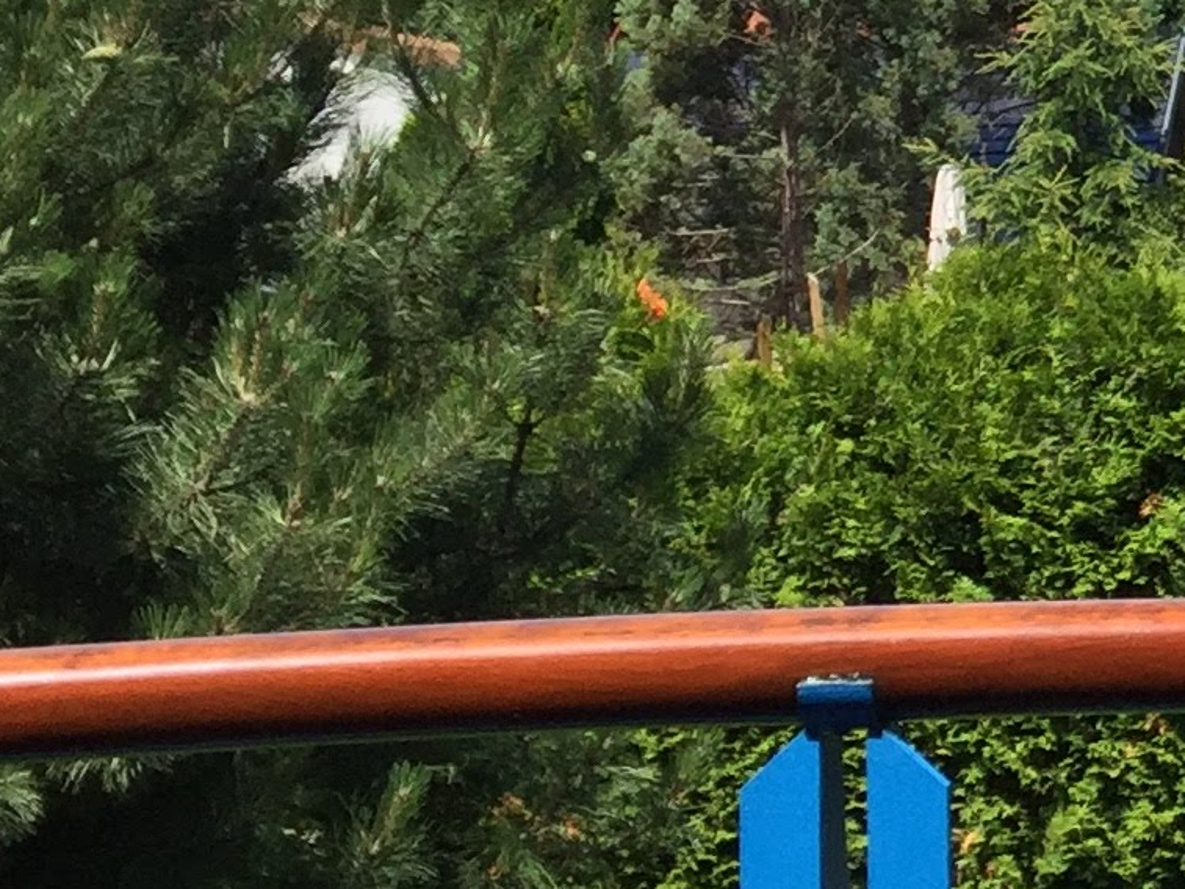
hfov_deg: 13.6
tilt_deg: -0.6
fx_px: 4280
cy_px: -307
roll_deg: +0.2
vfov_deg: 11.5
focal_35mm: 125
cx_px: 2307
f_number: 2.2
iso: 32
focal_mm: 4.15
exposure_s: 1/1980
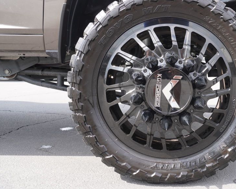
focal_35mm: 32
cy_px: 86
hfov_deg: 54.0
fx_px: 224
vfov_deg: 45.8
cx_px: 166
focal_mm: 16
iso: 100
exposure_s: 1/100
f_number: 5
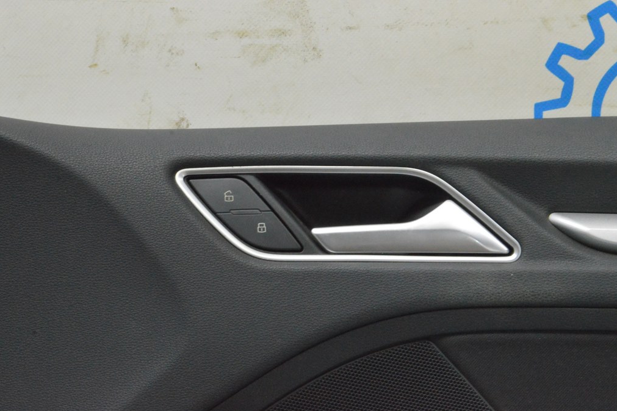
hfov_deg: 24.3
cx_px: 312
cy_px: 207
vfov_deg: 16.4
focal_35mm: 84
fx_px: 1431
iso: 6400
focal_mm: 55
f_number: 20
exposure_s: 1/15
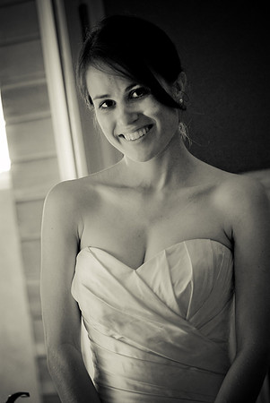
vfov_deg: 19.4
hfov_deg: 13.1
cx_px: 135
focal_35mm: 105
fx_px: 1178
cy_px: 202
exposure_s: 1/250
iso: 640
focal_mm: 70
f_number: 3.2
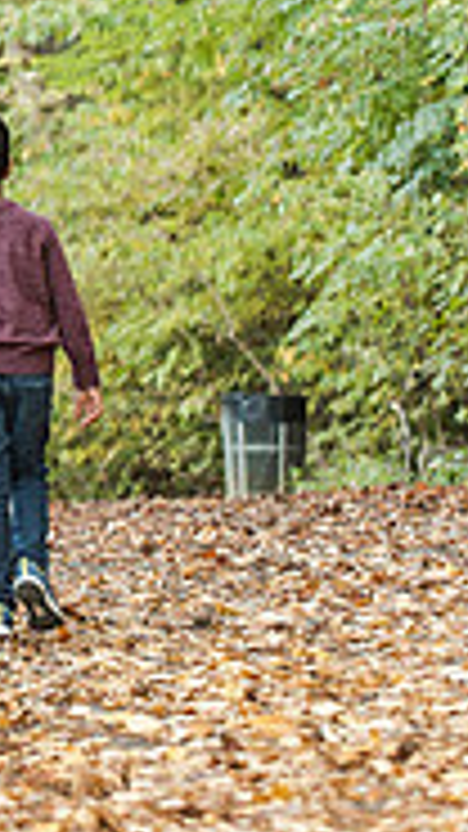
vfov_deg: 5.7
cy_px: 43
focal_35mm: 381
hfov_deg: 3.2
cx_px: -459
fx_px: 8409
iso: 2000
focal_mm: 116
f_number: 4
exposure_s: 1/125
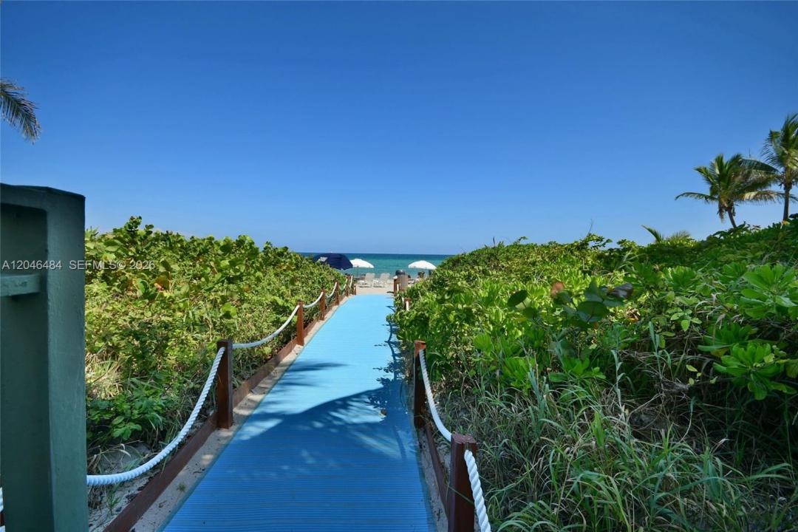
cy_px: 266
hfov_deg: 100.4
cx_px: 399
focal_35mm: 15
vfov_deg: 77.3
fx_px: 332
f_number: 6.3
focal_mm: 10
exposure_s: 1/400
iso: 100
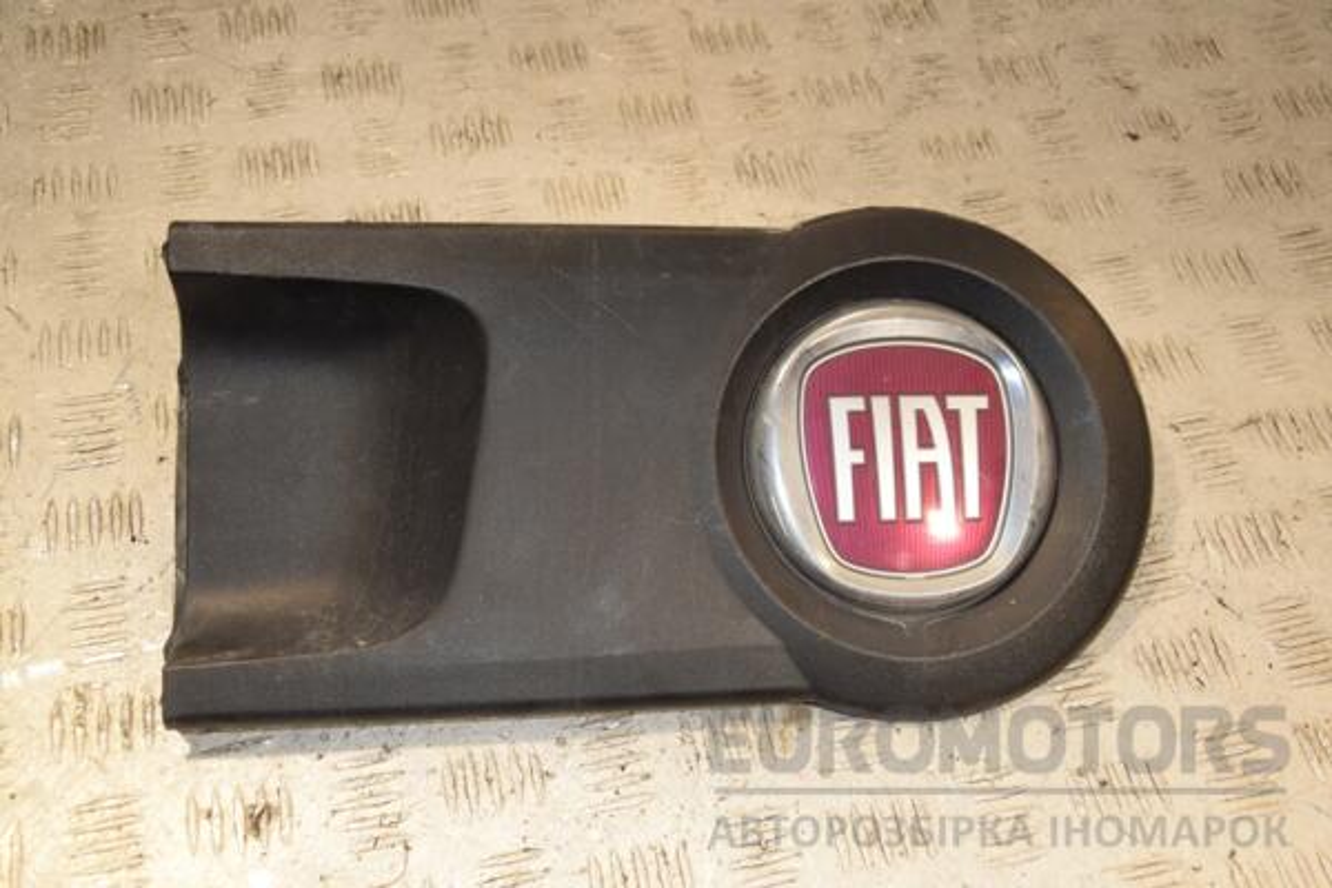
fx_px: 1665
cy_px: 444
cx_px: 666
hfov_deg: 43.6
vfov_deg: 29.9
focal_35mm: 45
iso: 800
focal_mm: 30
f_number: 7.1
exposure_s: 1/200
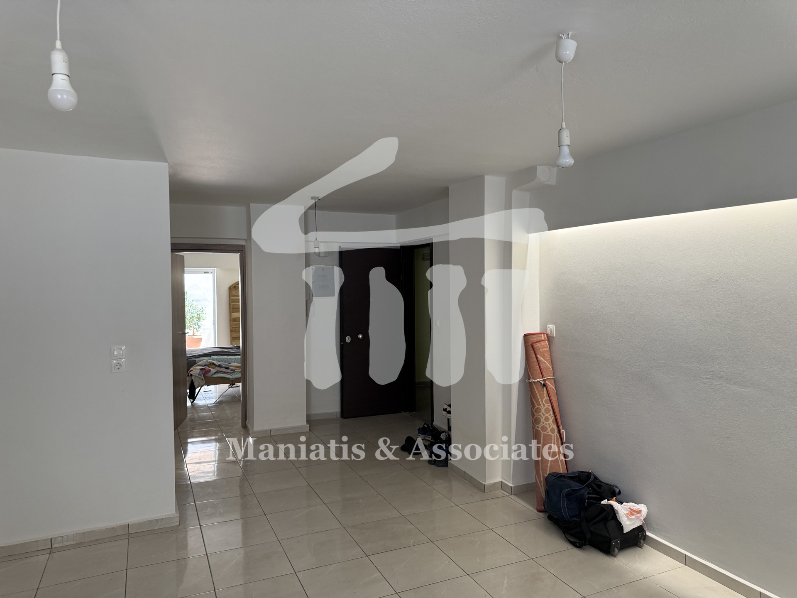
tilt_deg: -1.3
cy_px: 299
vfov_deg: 56.8
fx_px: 553
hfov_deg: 71.6
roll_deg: +0.0
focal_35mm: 24
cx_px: 398
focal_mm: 6.76
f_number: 1.78
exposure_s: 1/112
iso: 200
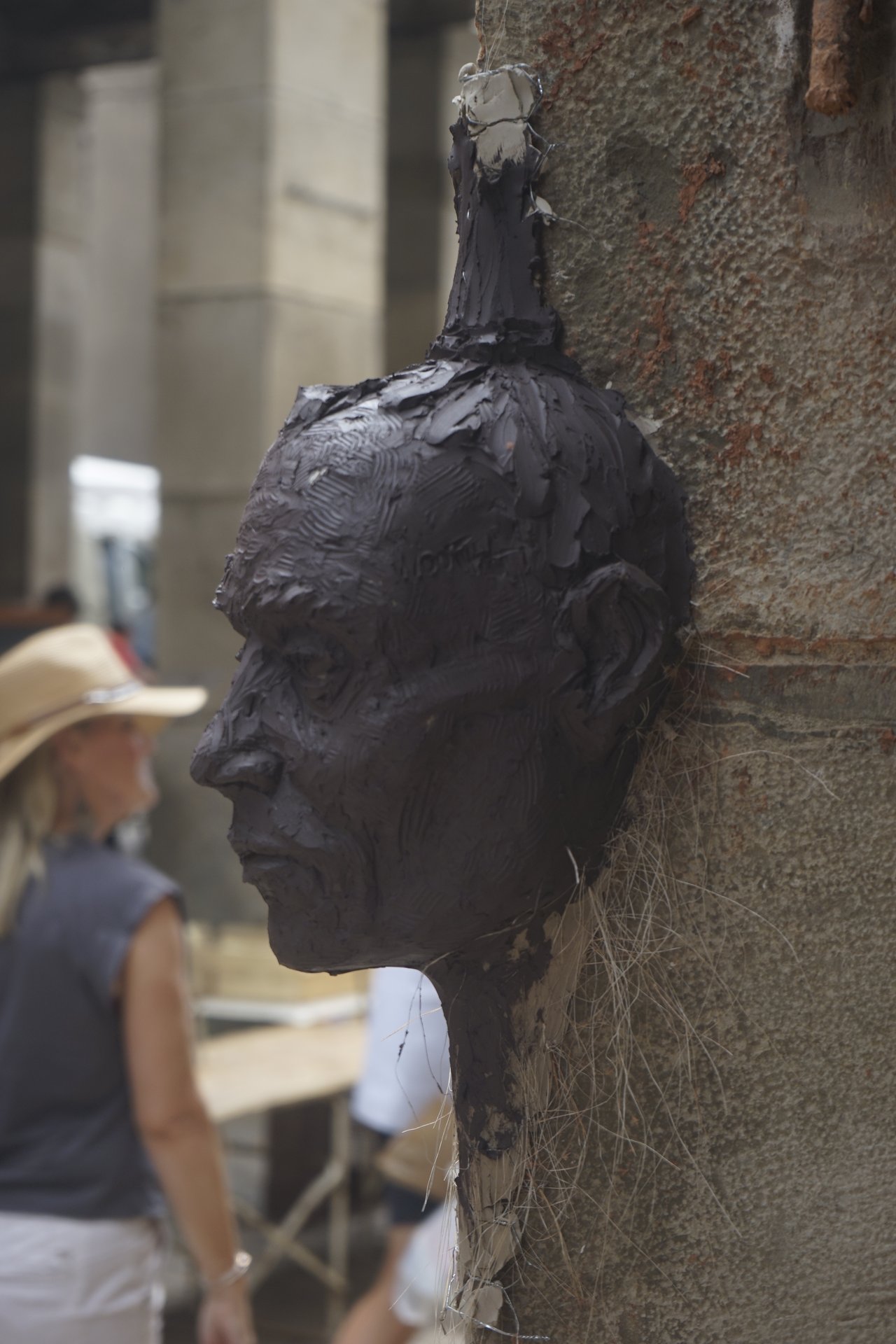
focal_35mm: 70
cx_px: 448
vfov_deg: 28.8
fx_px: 2613
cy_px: 672
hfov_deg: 19.5
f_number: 5.6
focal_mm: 70
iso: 200
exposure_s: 1/160
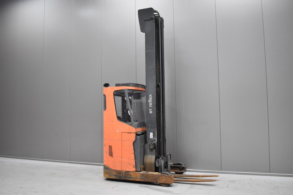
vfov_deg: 41.7
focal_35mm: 32
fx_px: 256
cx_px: 146
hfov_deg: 59.5
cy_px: 98
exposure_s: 1/60
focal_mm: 21
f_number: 4.5
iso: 1600
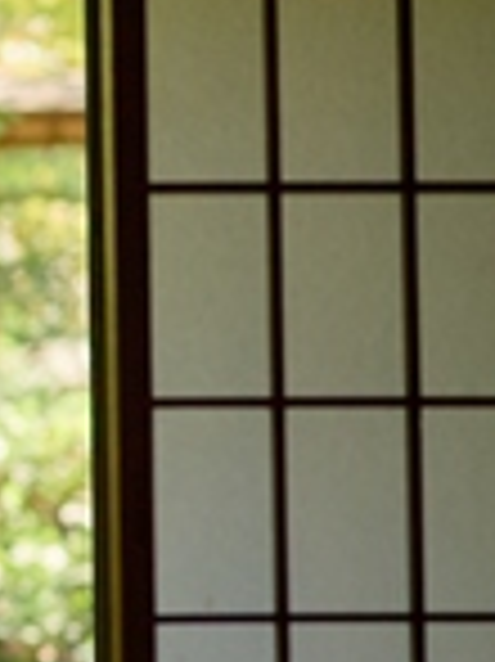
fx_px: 3494
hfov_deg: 7.7
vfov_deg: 10.8
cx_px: -590
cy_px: 556
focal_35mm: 183
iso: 125
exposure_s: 1/400
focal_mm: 35
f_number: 1.4
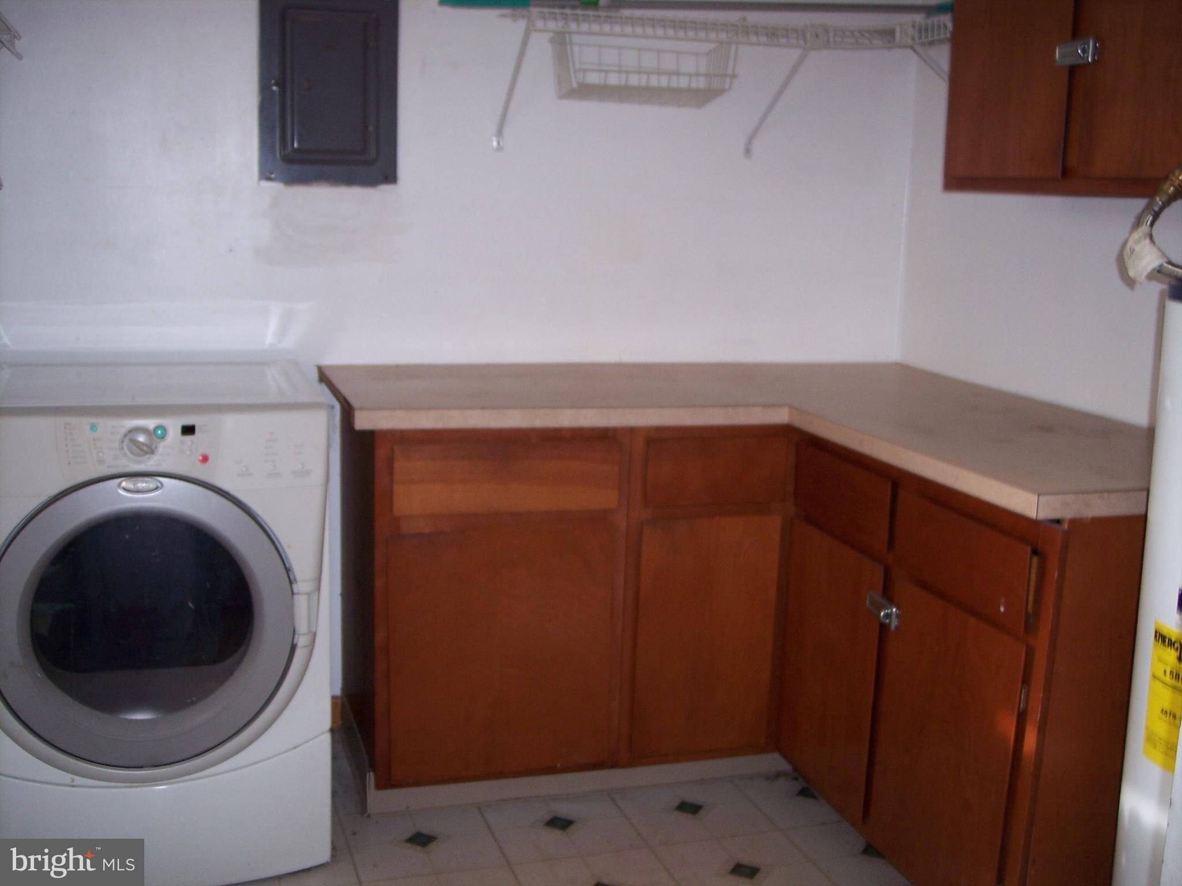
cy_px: 443
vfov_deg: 36.8
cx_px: 591
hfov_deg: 47.9
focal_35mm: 39
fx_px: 1332
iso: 100
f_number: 2.8
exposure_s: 1/60
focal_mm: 8
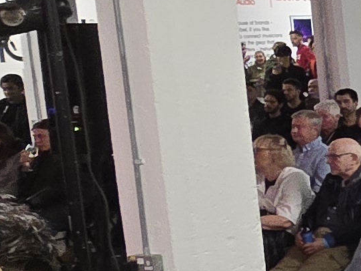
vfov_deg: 15.4
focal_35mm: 96
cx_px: 871
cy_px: 158
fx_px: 1001
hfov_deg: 14.0
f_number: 2.2
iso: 200
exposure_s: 1/50
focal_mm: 2.2
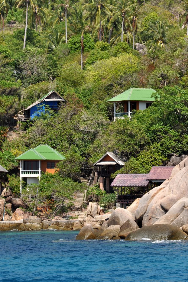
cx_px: 134
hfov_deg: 5.8
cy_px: 141
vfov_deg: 8.7
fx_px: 1862
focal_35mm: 238
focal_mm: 105
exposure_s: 1/320
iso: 200
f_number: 11
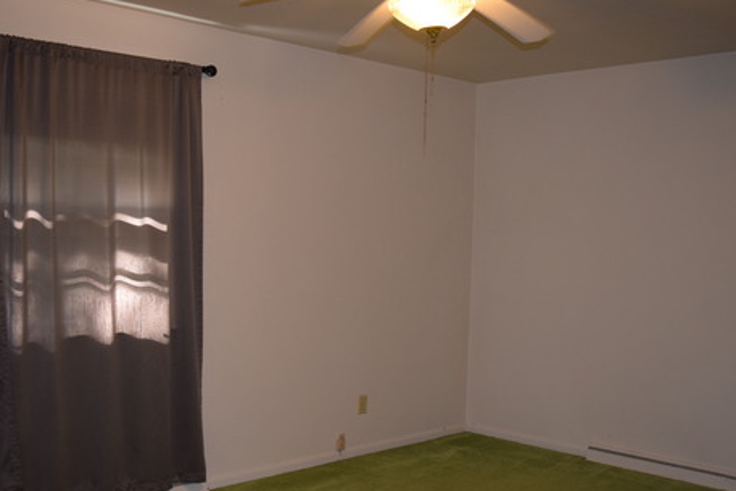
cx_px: 345
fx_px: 859
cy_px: 339
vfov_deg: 31.6
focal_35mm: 42
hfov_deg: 46.4
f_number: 3.5
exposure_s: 1/60
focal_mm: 20
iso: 1000
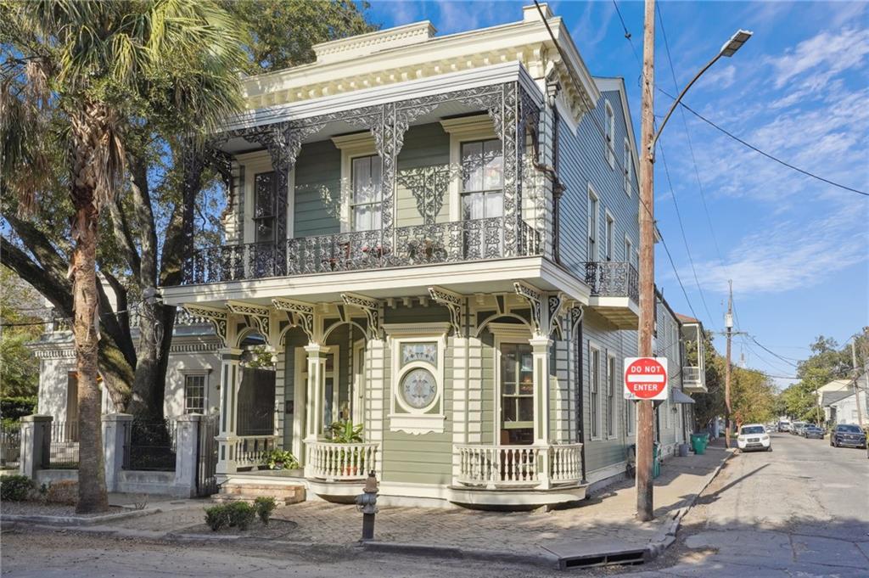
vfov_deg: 49.5
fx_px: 627
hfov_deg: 69.4
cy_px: 289
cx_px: 434
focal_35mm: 26
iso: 800
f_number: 11
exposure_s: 1/1000
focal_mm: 26
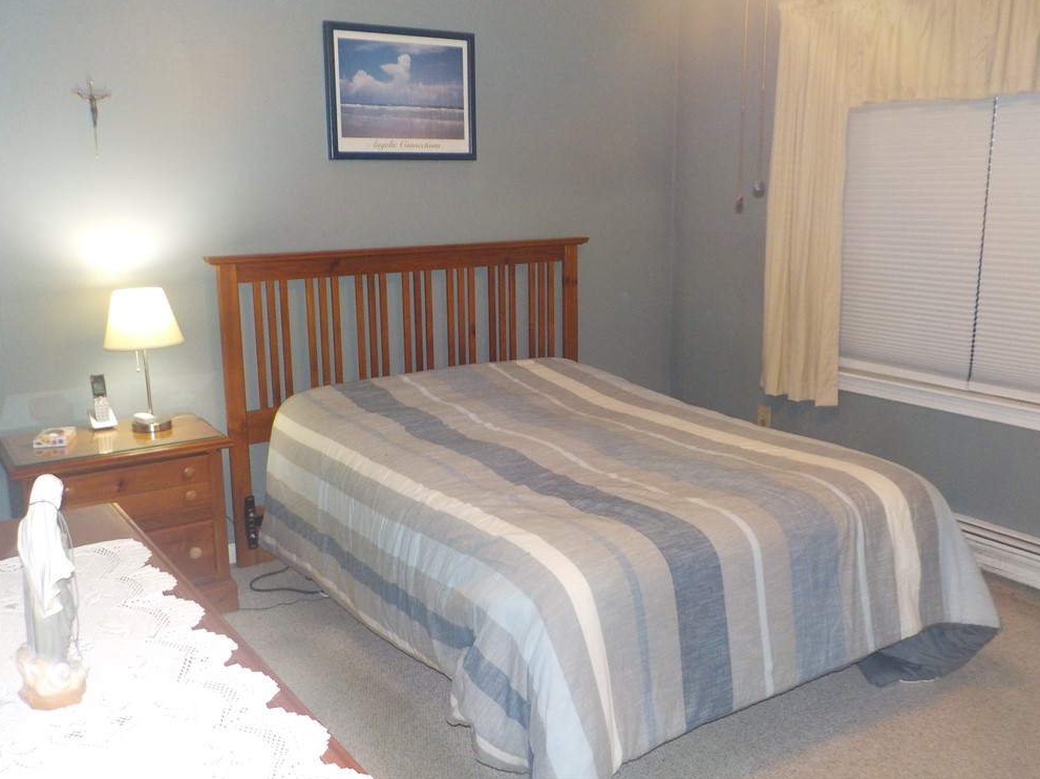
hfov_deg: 58.4
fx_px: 931
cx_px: 531
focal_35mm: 31
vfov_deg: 45.4
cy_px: 381
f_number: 3.3
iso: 280
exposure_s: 1/30
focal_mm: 4.1
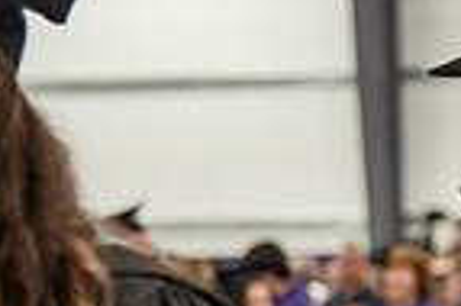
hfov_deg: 6.2
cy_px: 349
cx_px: 571
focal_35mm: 333
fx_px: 4259
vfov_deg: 4.1
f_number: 4
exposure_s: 1/125
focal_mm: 82
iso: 2000
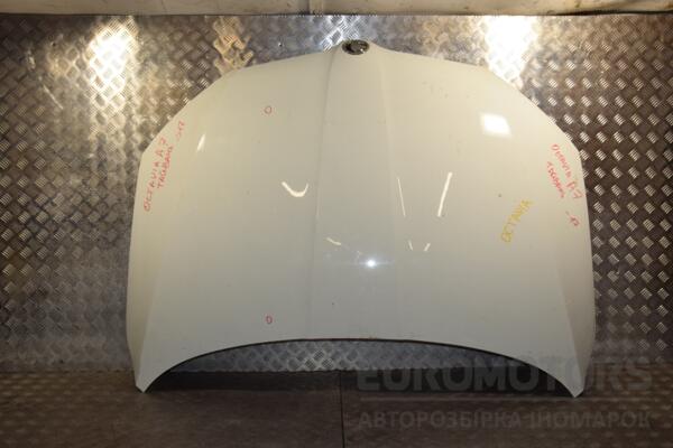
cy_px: 224
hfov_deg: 53.1
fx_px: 673
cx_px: 336
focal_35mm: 36
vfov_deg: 36.9
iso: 800
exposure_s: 1/200
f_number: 10
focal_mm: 24
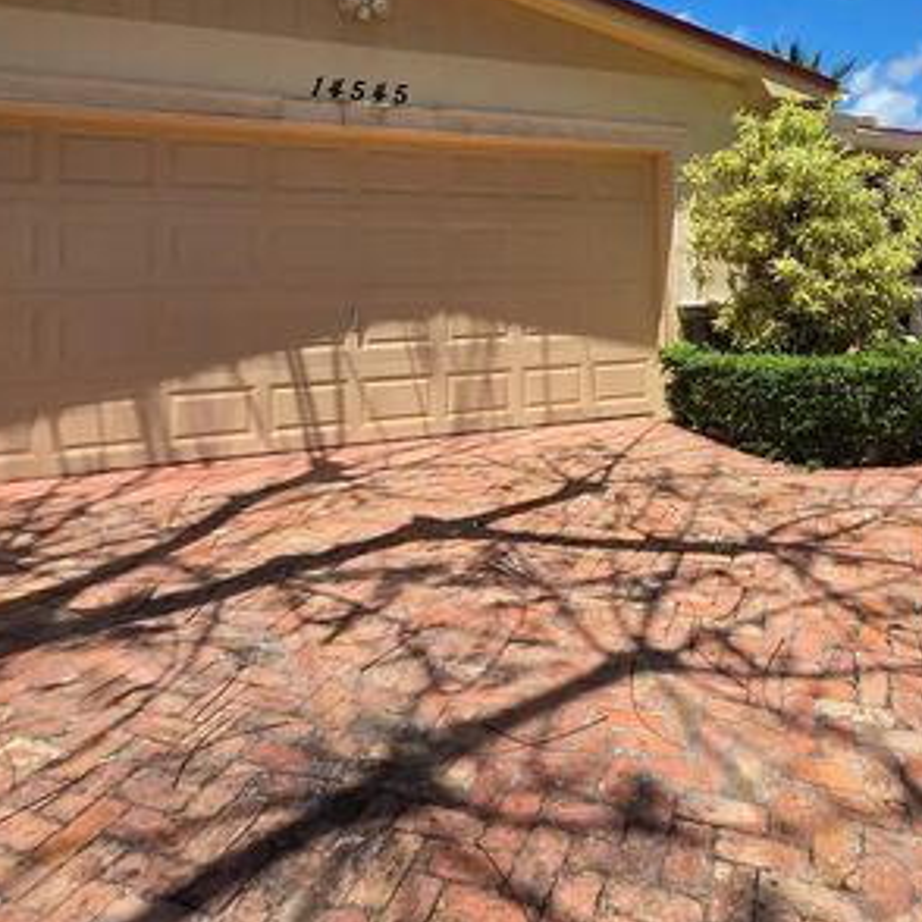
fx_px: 753
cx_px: 561
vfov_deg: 60.1
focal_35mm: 25
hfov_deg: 62.3
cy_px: 251
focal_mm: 2.2
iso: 40
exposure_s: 1/2905
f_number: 1.9
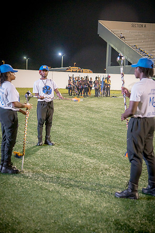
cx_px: 78
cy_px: 116
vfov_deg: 27.0
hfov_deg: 18.1
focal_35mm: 75
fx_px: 485
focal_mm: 75
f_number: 4
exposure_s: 1/200
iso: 2000
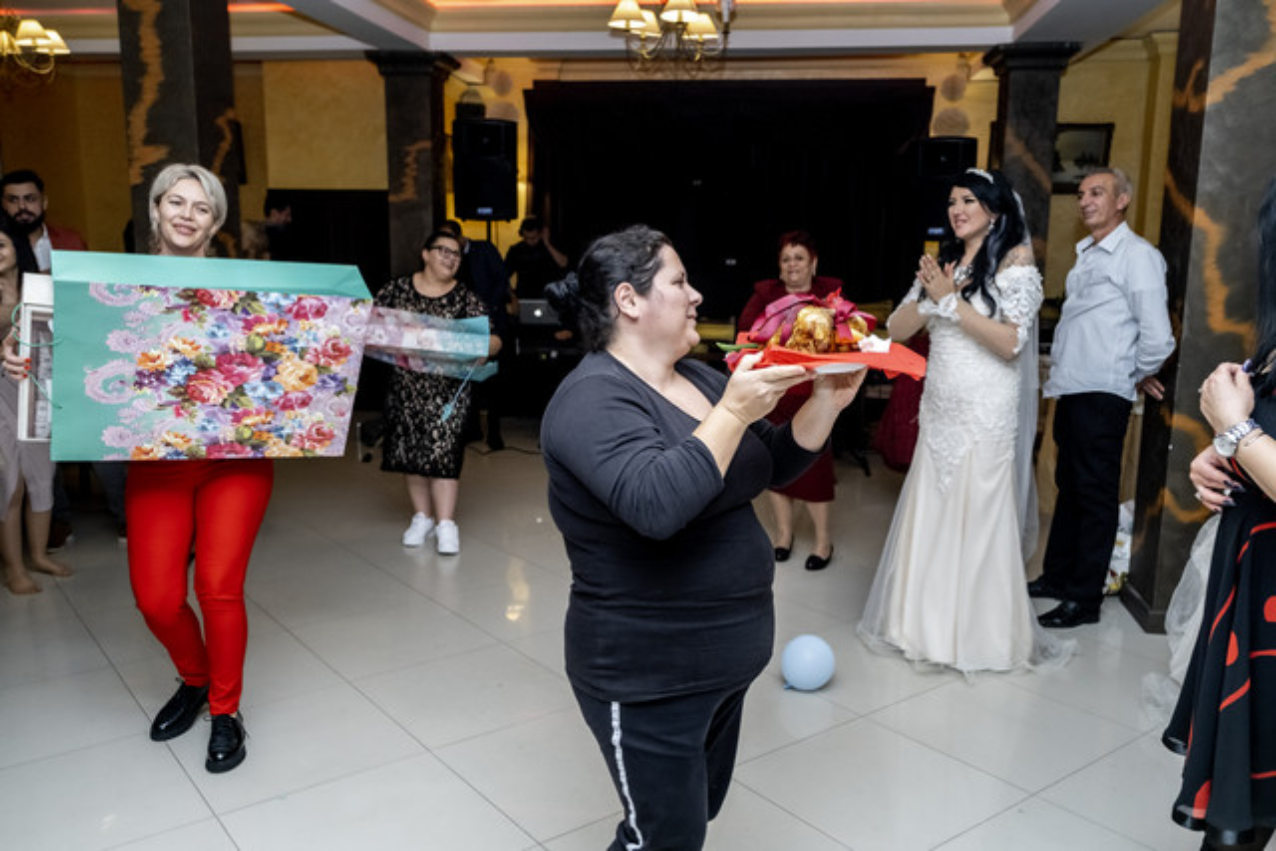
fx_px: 993
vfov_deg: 46.4
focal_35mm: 28
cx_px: 638
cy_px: 426
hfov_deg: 65.5
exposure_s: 1/125
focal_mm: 18.7
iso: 1250
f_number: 2.8
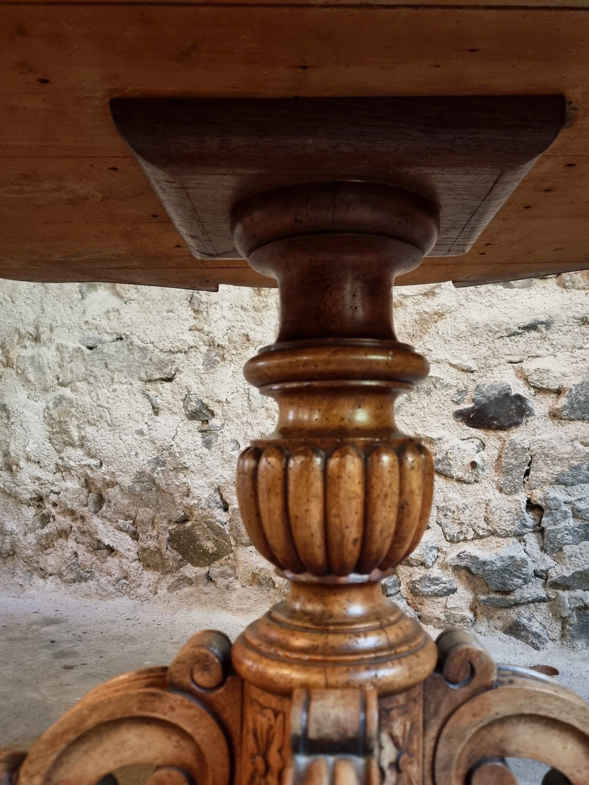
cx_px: 346
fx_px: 681
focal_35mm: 30
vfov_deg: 59.5
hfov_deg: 46.6
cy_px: 465
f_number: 1.8
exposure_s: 1/25
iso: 640
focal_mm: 6.7
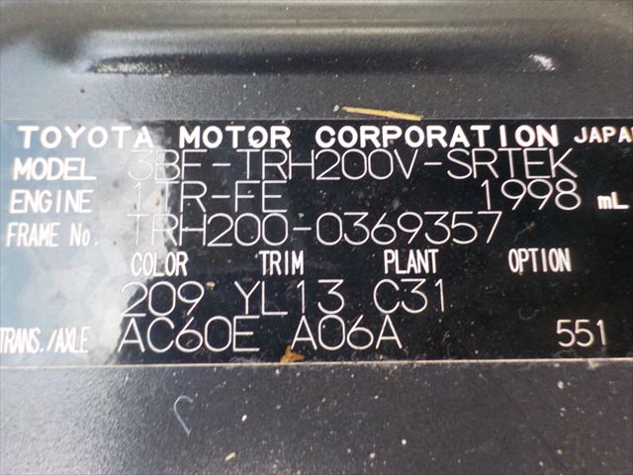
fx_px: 549
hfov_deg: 60.0
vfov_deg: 46.8
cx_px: 316
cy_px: 238
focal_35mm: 30
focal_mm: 4.1
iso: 125
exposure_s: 1/80
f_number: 3.3
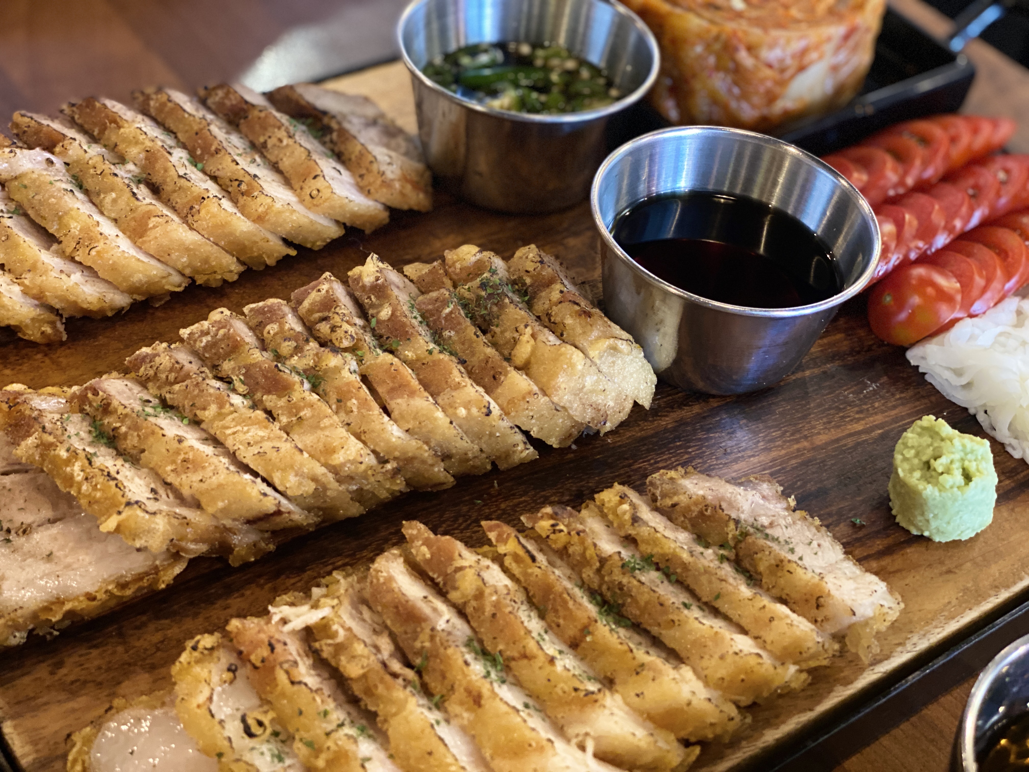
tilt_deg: -43.9
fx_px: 1546
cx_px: 514
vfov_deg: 28.0
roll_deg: -9.8
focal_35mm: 52
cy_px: 386
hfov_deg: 36.8
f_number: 2
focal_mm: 6
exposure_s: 1/15
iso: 400
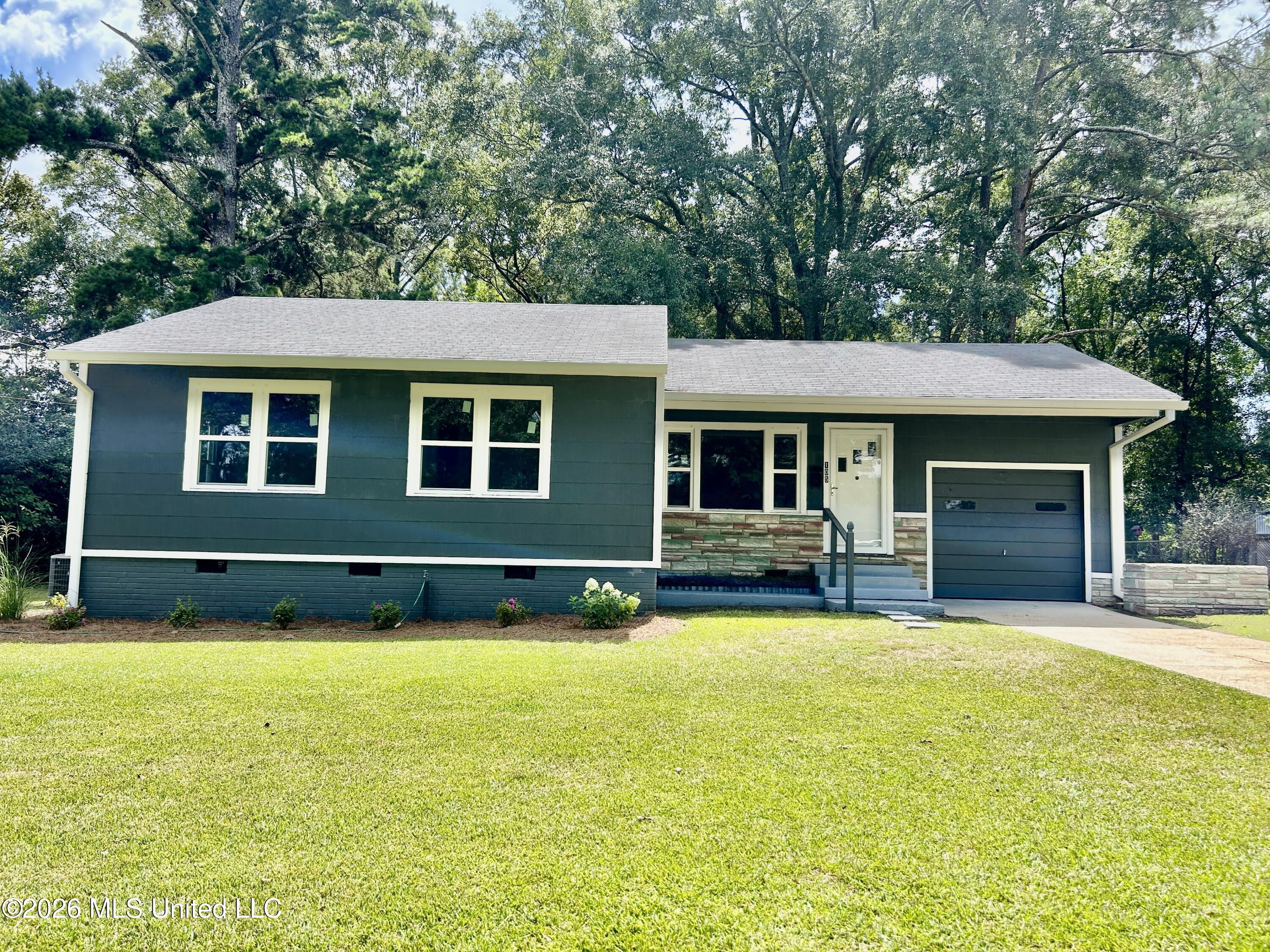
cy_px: 476
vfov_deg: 53.1
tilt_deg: +5.1
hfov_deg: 67.3
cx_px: 635
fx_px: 954
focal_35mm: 26
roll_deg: -0.4
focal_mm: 5.7
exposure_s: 1/1511
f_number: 1.5
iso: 50
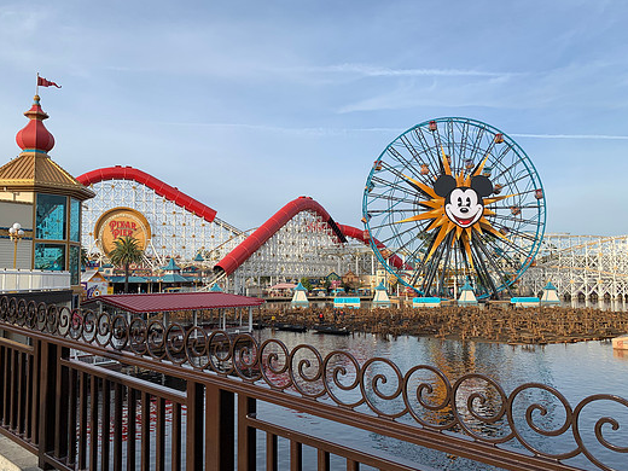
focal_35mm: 29
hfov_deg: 61.6
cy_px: 252
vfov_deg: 48.2
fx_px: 526
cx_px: 287
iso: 25
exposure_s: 1/1332
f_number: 1.8
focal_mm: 4.25
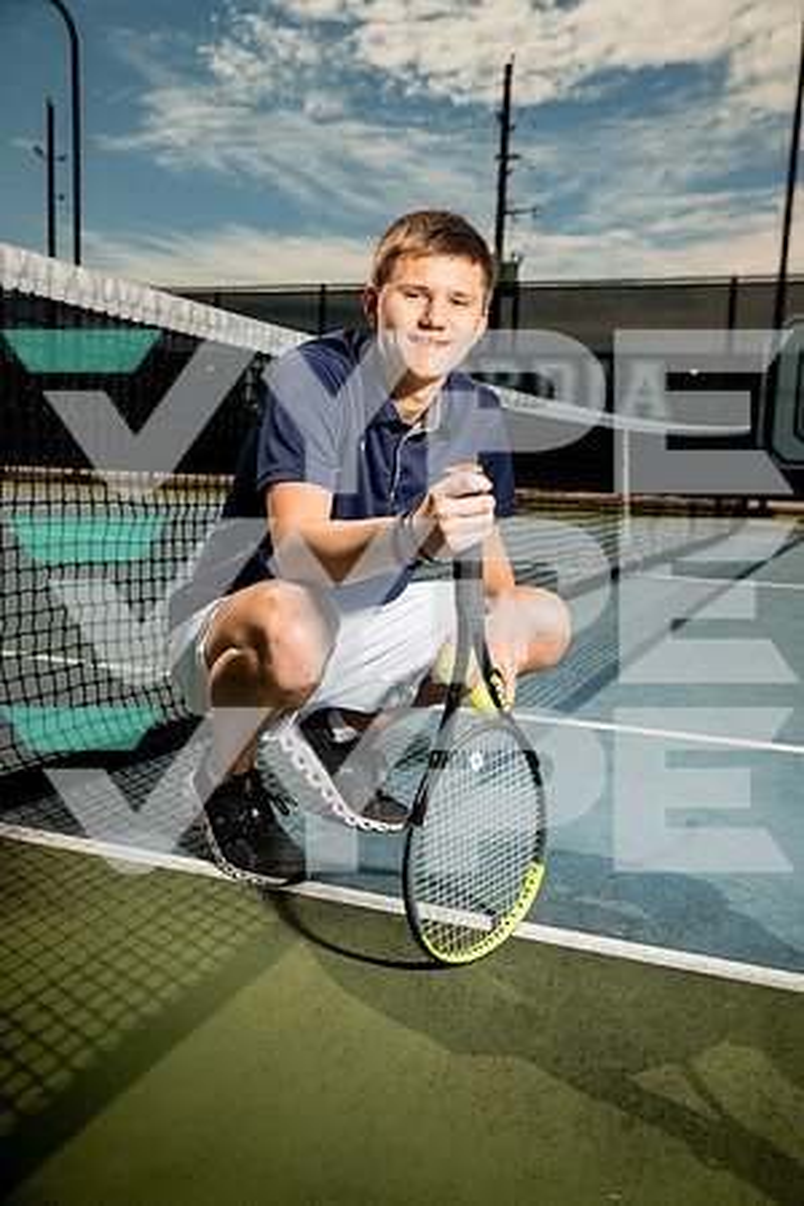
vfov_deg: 54.4
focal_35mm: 35
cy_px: 603
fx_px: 1172
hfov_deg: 37.9
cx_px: 402
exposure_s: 1/250
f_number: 4.5
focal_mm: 35
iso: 100
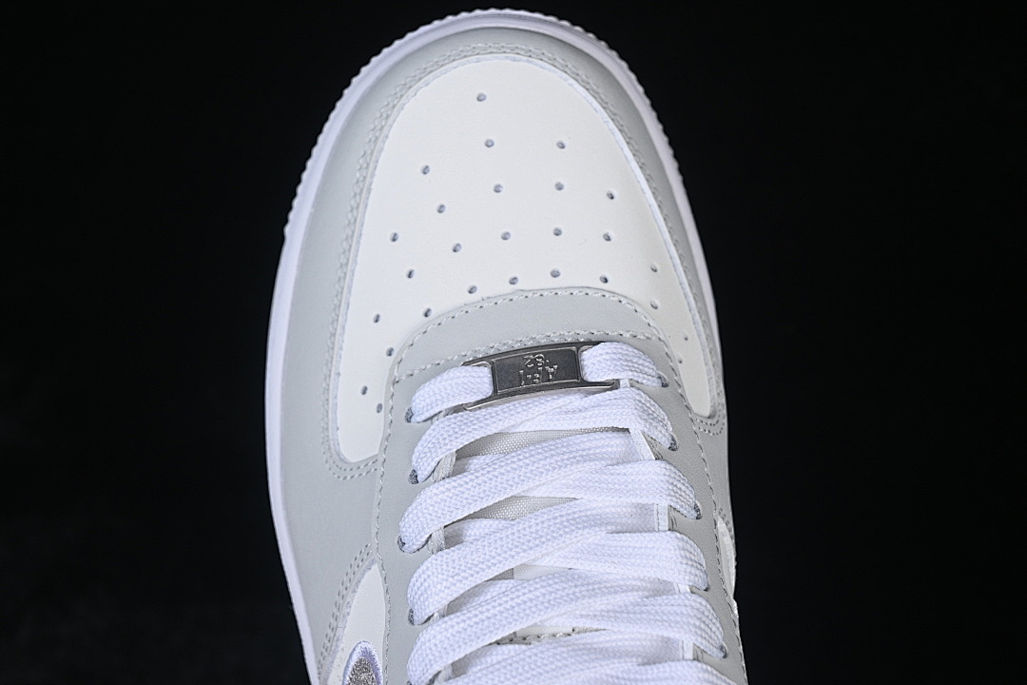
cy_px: 342
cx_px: 514
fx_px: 2139
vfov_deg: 18.2
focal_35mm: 75
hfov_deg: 27.0
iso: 160
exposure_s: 1/80
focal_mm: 50
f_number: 7.1
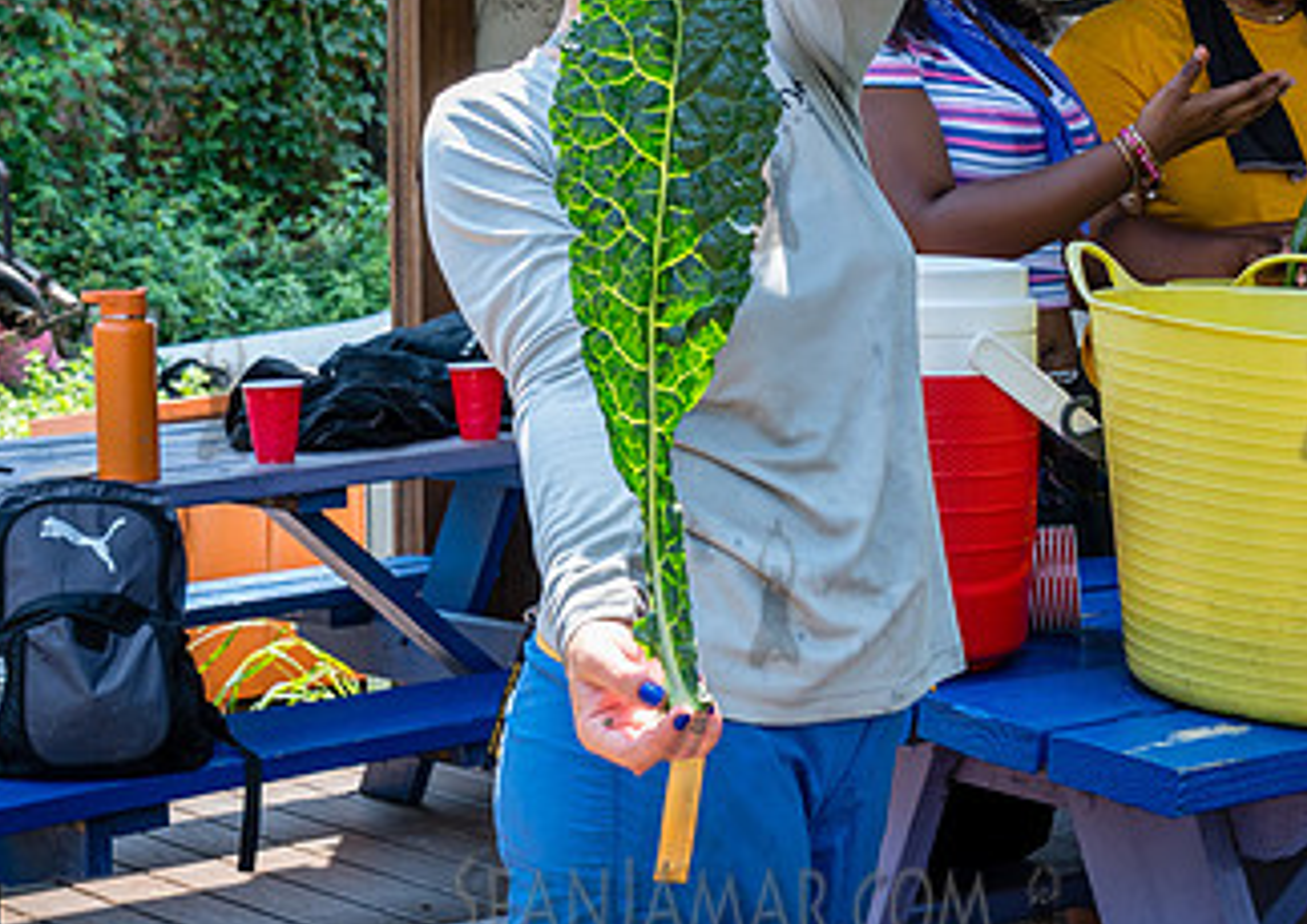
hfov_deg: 23.5
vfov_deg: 16.7
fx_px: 3144
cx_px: 743
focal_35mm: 85
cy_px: 343
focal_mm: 36
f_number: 5.6
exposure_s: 1/200
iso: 200
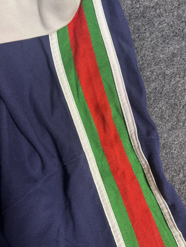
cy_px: 124
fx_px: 186
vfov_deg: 67.3
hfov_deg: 53.1
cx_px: 93
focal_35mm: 26
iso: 200
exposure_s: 1/50
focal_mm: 5.7
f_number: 1.5
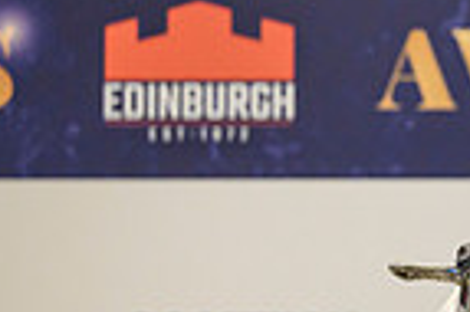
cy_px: 57
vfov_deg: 2.9
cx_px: 927
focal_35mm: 479
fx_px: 6246
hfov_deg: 4.3
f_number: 3.2
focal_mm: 115
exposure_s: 1/200
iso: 2500
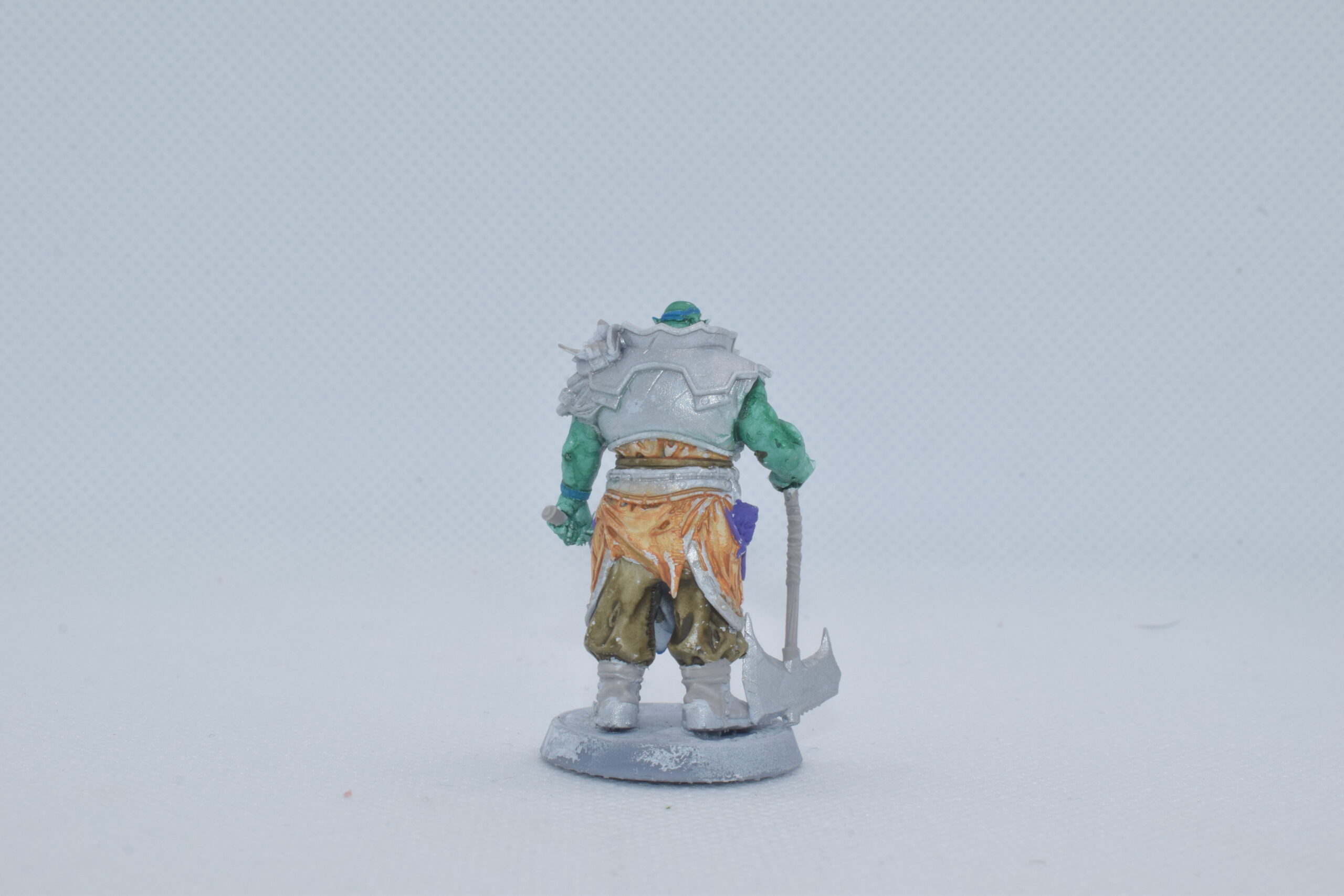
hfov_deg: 33.4
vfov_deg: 22.6
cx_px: 672
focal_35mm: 60
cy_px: 448
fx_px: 2240
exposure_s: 1/125
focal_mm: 40
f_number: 20
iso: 800
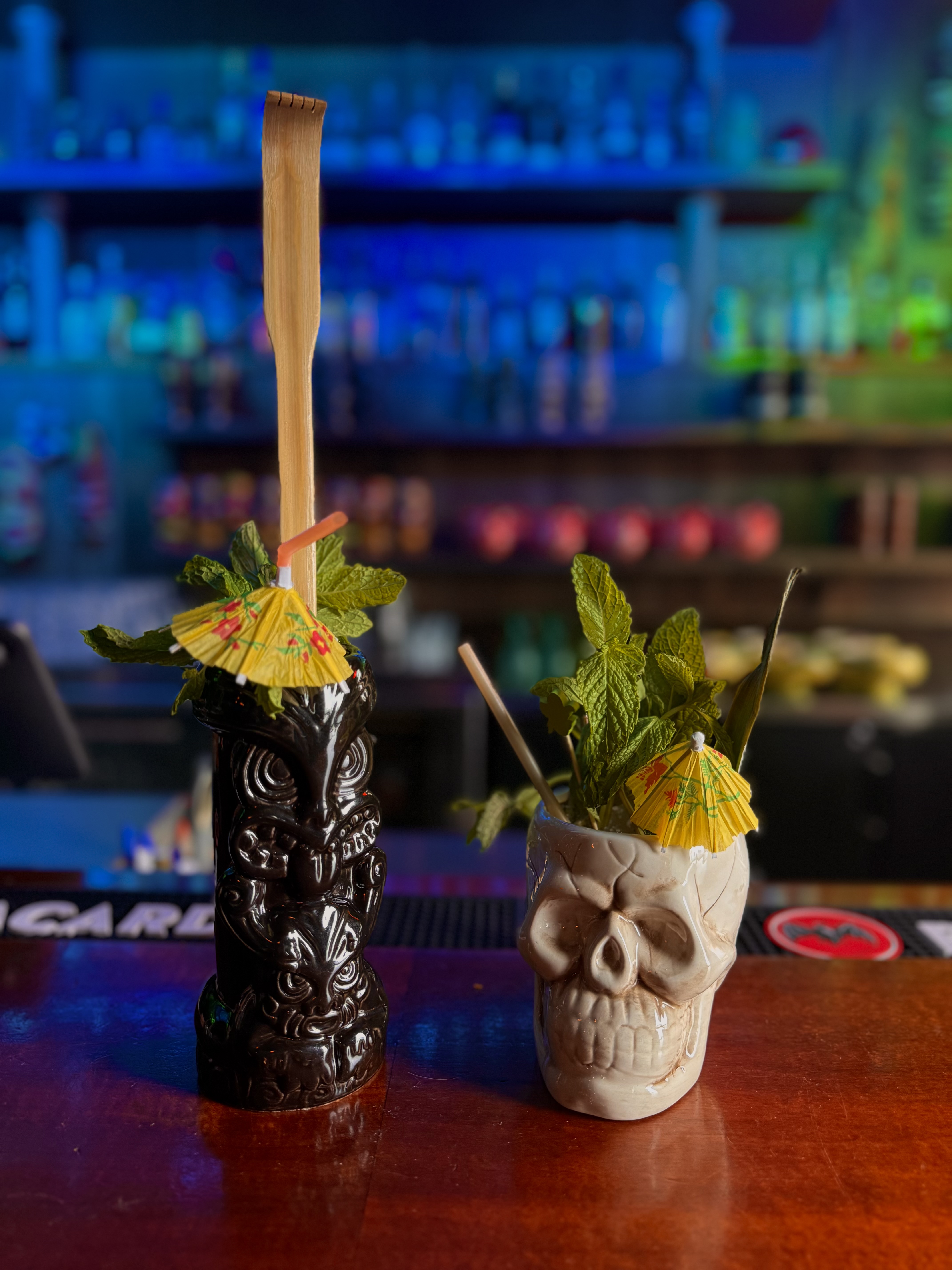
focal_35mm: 24
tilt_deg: -7.9
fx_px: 880
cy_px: 635
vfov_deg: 71.6
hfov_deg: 56.8
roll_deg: -1.5
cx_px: 476
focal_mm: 6.76
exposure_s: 1/60
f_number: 1.78
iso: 320
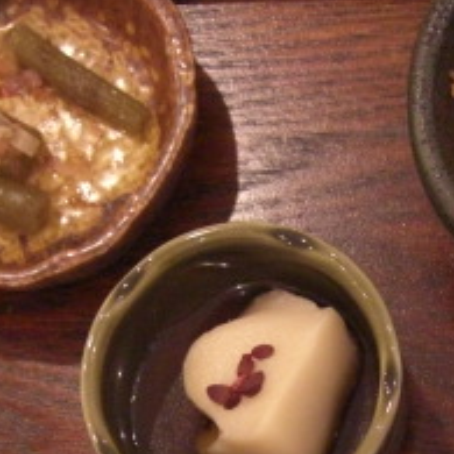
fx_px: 1632
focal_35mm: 110
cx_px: 282
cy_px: 440
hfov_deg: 15.8
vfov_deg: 15.6
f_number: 2.8
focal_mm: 7.9
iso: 800
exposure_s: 1/30
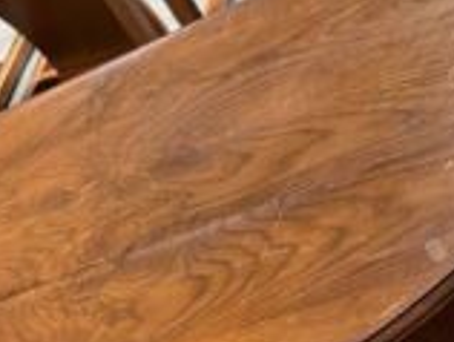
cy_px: 460
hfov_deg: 20.5
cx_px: -46
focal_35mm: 91
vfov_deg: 15.4
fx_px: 1195
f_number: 1.78
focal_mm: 6.76
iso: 250
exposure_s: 1/49
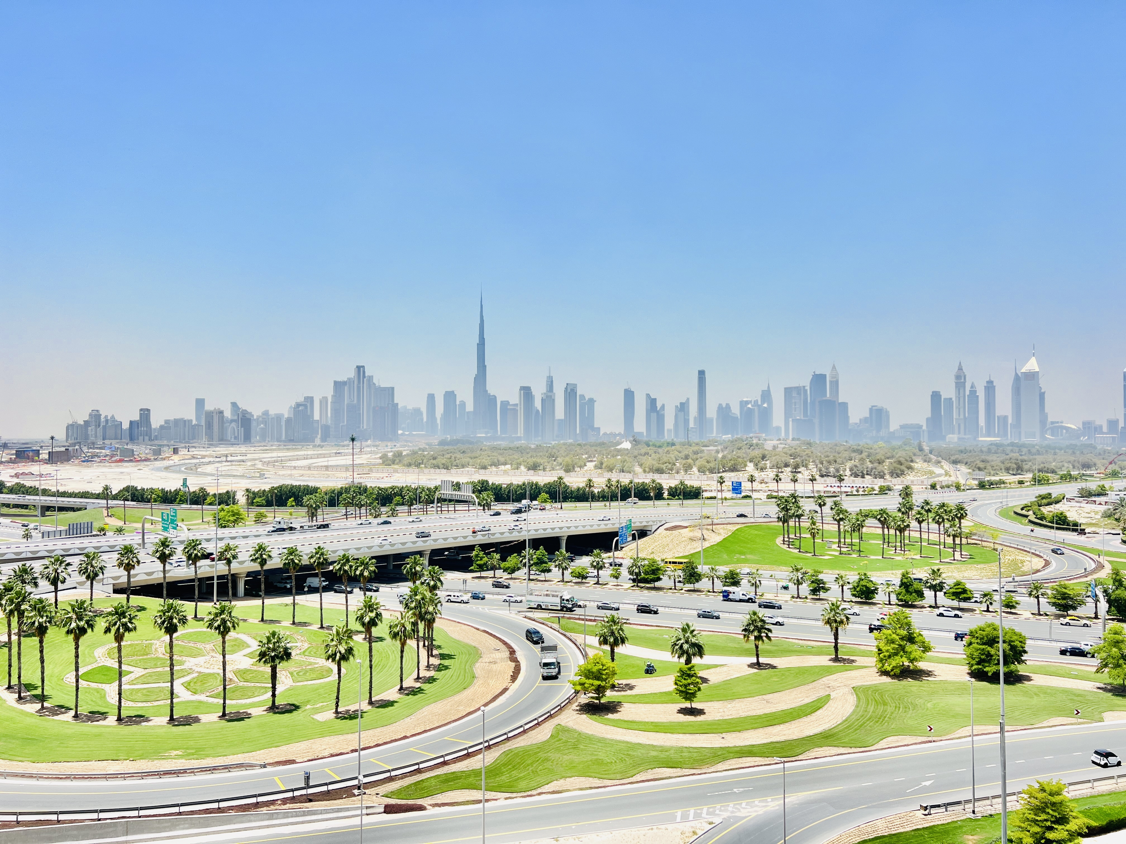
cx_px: 563
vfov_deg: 53.1
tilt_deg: +0.5
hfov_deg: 67.3
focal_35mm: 26
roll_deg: +0.0
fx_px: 846
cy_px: 422
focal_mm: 5.7
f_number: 1.5
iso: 50
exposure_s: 1/3460
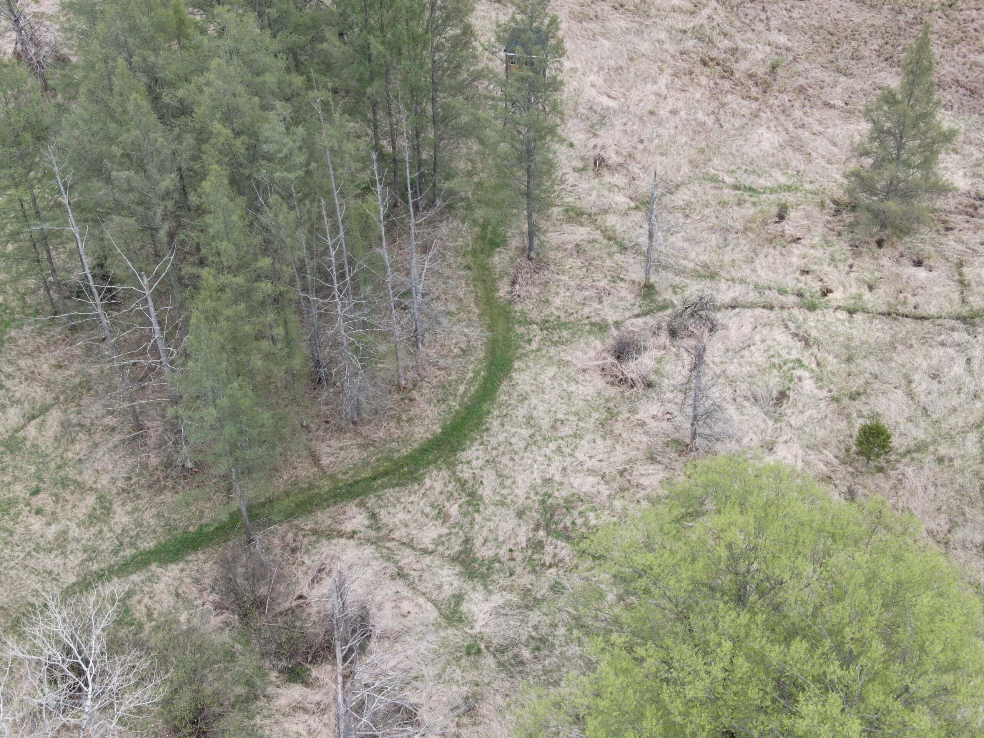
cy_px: 369
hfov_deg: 39.7
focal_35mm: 48
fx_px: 1364
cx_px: 492
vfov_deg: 30.3
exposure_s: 1/160
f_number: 3.8
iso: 110
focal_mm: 8.6
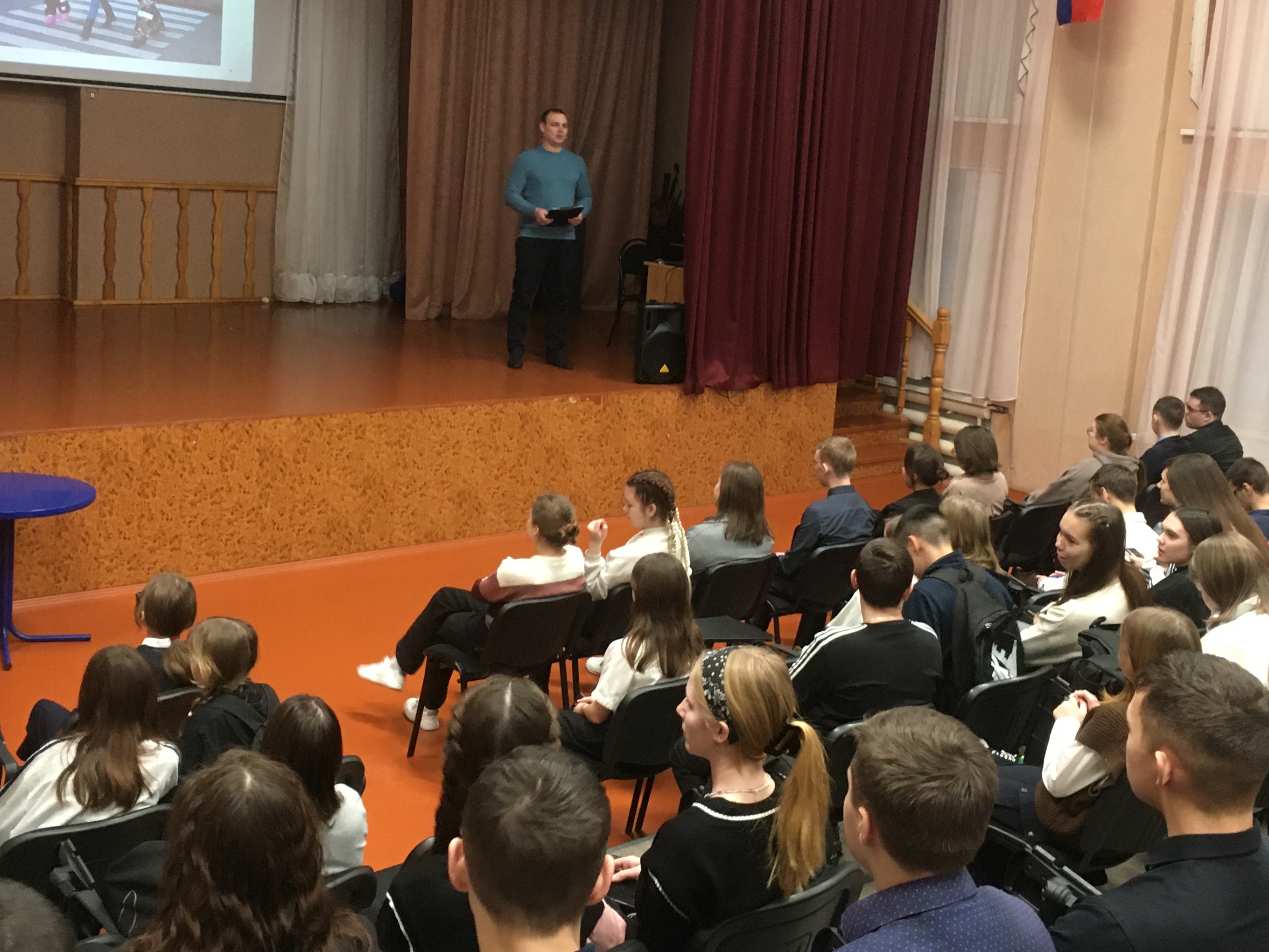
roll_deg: -3.7
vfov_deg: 33.5
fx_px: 1576
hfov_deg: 43.8
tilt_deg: -7.4
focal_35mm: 43
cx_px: 617
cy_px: 377
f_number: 2.2
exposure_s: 1/20
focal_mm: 4.15
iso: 200
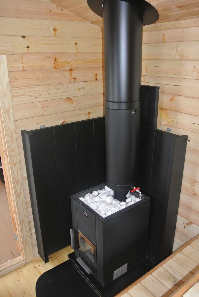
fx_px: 240
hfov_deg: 45.1
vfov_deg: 63.6
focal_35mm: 29
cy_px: 148
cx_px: 100
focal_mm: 11
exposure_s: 1/60
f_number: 3.5
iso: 800
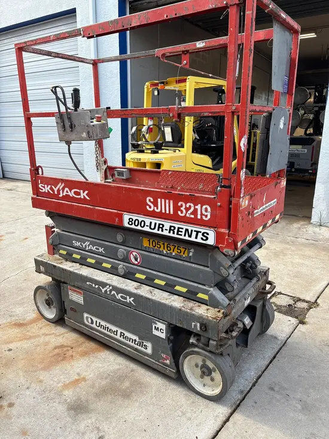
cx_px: 164
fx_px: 329
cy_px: 220
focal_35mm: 26
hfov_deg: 53.1
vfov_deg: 67.3
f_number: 1.6
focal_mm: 5.96
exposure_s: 1/300
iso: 40
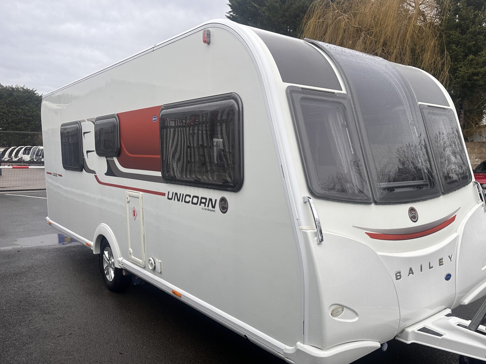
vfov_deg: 48.1
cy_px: 208
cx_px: 291
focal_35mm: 29
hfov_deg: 61.1
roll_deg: +0.1
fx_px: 407
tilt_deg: -7.3
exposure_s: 1/962
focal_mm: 6.86
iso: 80
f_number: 1.78
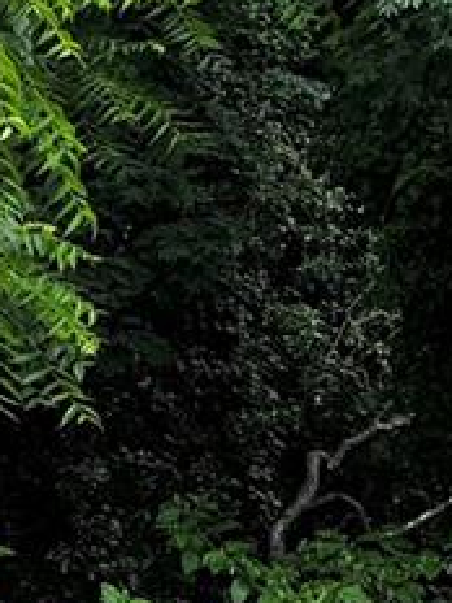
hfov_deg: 9.3
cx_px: 52
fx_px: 2768
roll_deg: +0.1
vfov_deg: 12.4
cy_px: 351
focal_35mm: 159
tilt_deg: +4.3
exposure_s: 1/214
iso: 64
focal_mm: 6.76
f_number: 1.78
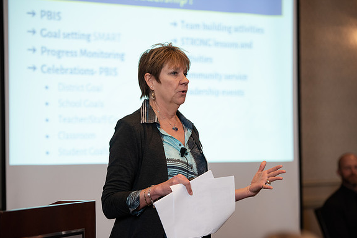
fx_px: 1220
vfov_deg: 11.2
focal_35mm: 123
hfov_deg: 16.6
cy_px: 119
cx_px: 178
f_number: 3.2
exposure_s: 1/200
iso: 1250
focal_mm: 122
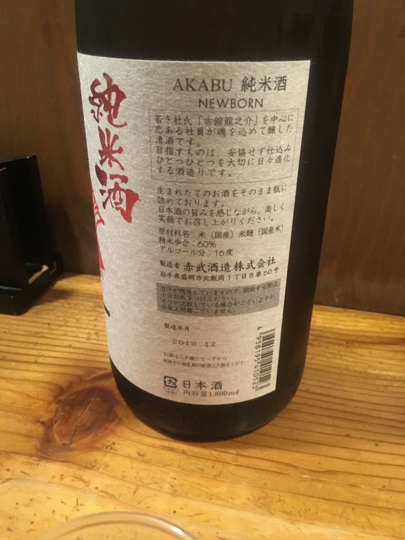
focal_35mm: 29
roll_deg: -0.5
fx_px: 452
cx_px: 202
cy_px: 270
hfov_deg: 48.2
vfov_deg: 61.7
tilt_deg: -29.4
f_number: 2.2
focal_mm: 4.15
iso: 320
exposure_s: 1/17
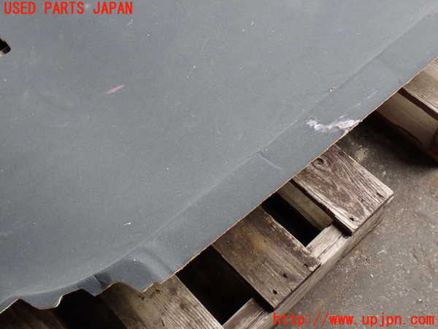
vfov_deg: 30.9
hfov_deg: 40.4
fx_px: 595
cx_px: 219
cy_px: 164
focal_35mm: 47
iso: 200
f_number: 3.1
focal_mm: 8.4
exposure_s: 1/60
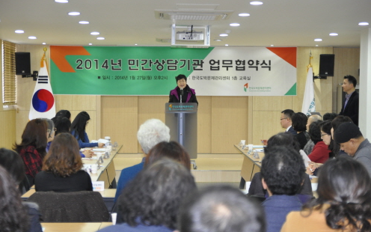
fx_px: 779
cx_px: 186
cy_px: 116
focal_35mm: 77
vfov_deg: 16.9
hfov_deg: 26.8
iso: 800
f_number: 2.8
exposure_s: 1/80
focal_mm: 50
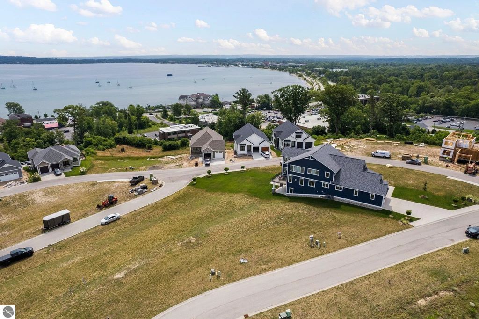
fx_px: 293
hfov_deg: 78.6
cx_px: 240
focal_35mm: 22
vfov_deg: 57.2
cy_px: 160
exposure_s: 1/2500
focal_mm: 8.38
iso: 100
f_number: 2.8
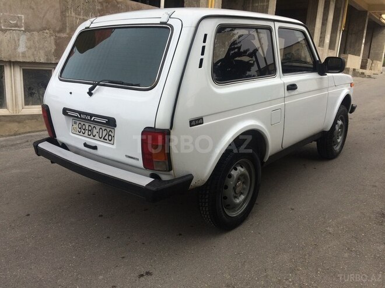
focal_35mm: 29
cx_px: 192
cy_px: 144
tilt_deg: -12.4
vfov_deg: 48.2
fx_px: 323
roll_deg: -2.4
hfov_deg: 61.7
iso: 32
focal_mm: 4.15
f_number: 2.2
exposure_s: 1/1786
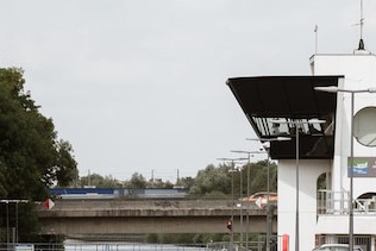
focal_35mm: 237
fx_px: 2476
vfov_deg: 5.8
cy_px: 132
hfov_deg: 8.7
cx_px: 79
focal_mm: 50
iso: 100
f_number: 1.8
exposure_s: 1/3200
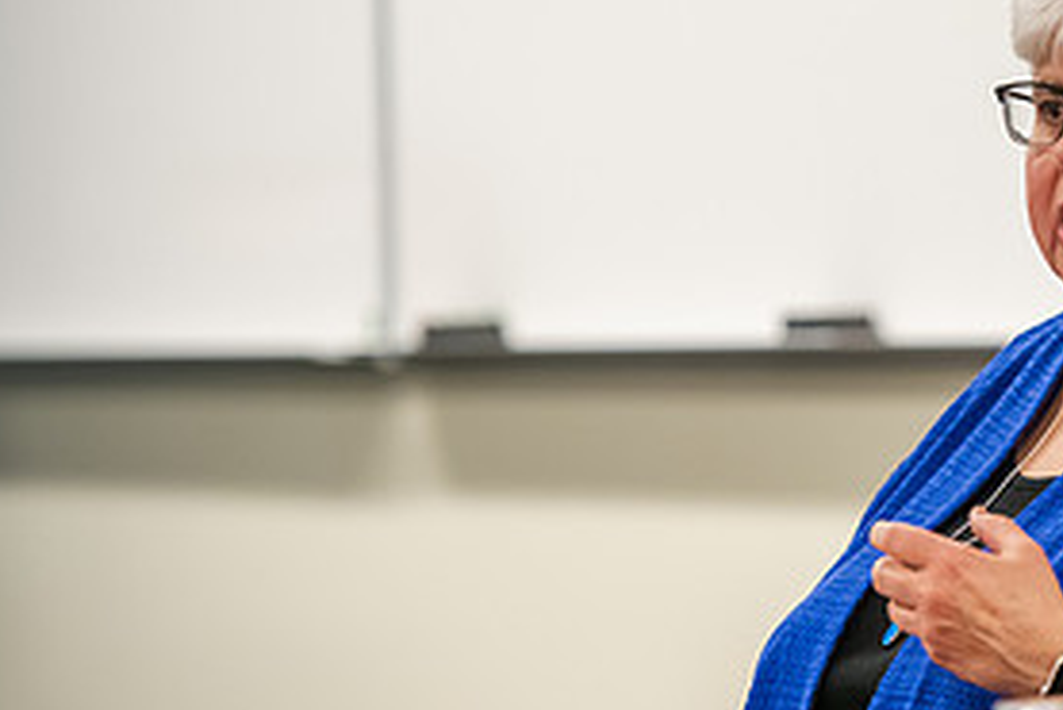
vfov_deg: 4.9
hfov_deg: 7.2
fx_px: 8360
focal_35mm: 283
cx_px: 1040
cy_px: 420
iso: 2000
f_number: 2.8
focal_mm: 135
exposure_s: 1/200
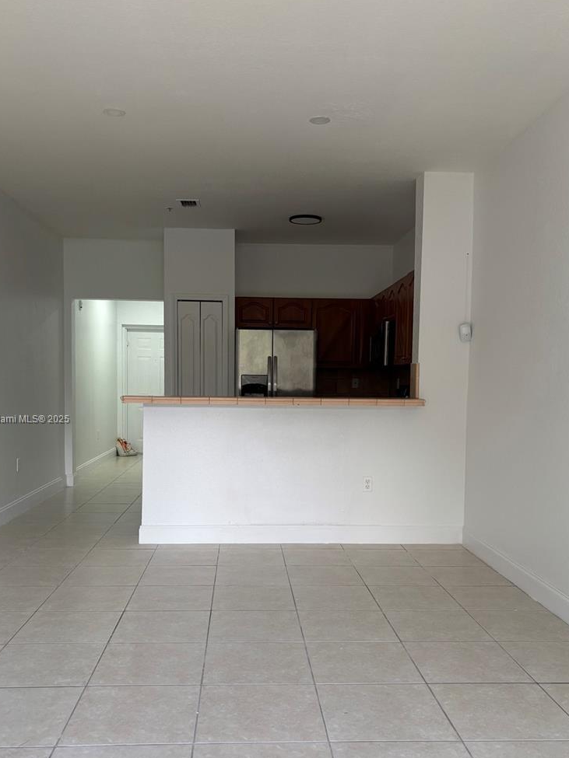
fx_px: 701
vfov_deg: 56.7
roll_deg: -1.3
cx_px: 277
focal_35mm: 32
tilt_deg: -3.3
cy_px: 420
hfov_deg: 44.1
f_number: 1.6
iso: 125
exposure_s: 1/121
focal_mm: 5.96
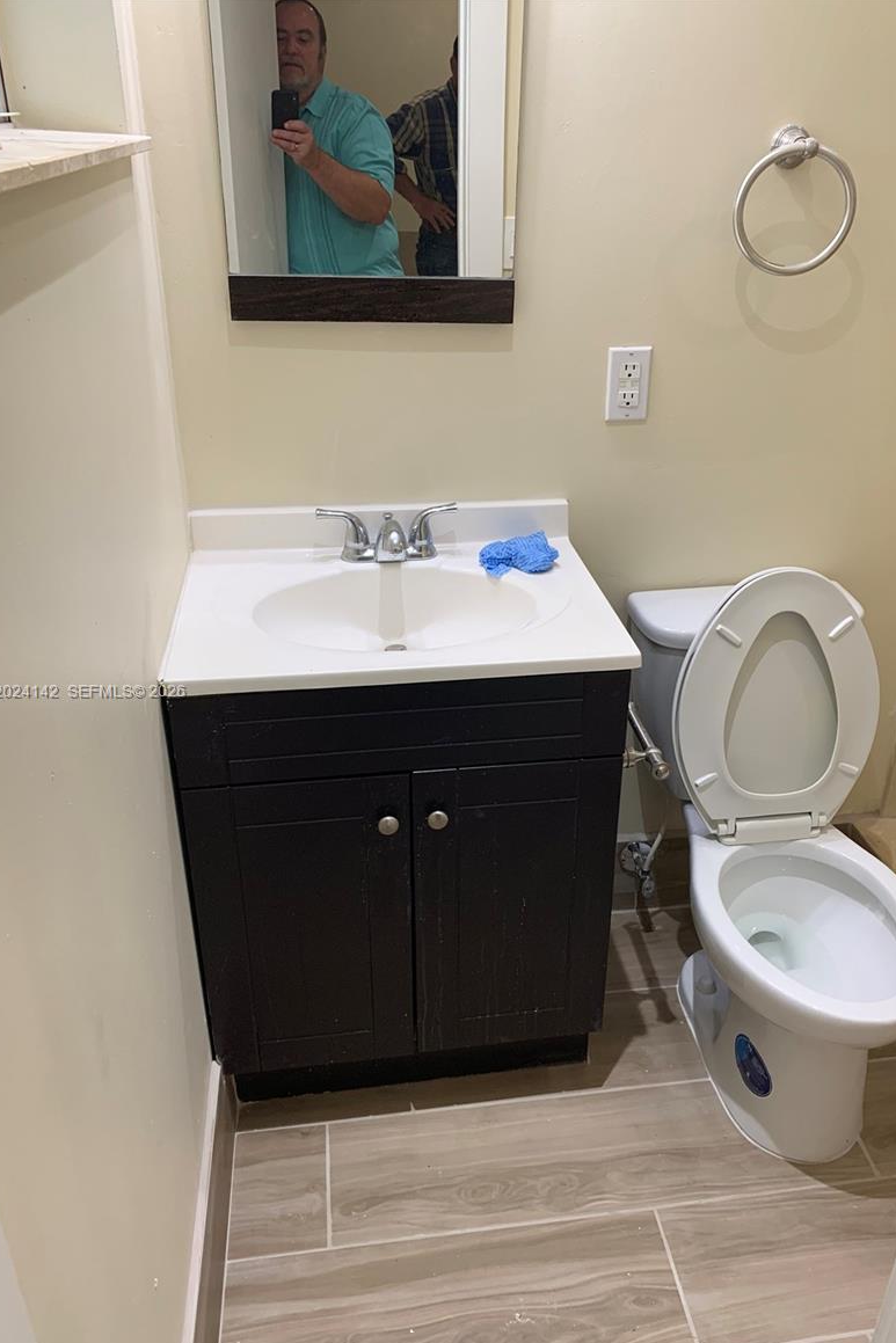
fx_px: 1045
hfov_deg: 46.3
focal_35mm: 28
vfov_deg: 65.5
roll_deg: -2.2
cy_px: 693
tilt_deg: -28.4
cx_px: 493
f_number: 1.8
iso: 80
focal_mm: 4.25
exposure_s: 1/60
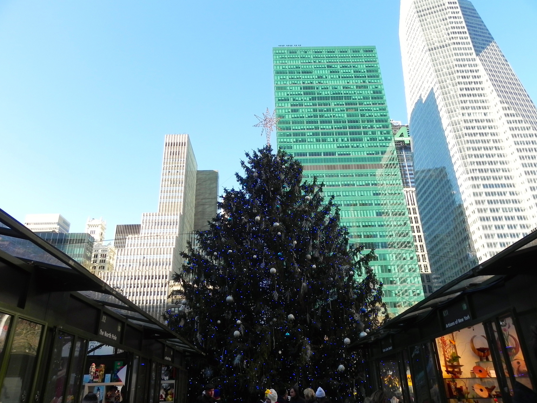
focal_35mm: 26
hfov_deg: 67.3
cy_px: 202
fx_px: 403
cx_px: 268
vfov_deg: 53.1
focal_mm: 4.6
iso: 160
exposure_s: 1/207
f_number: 5
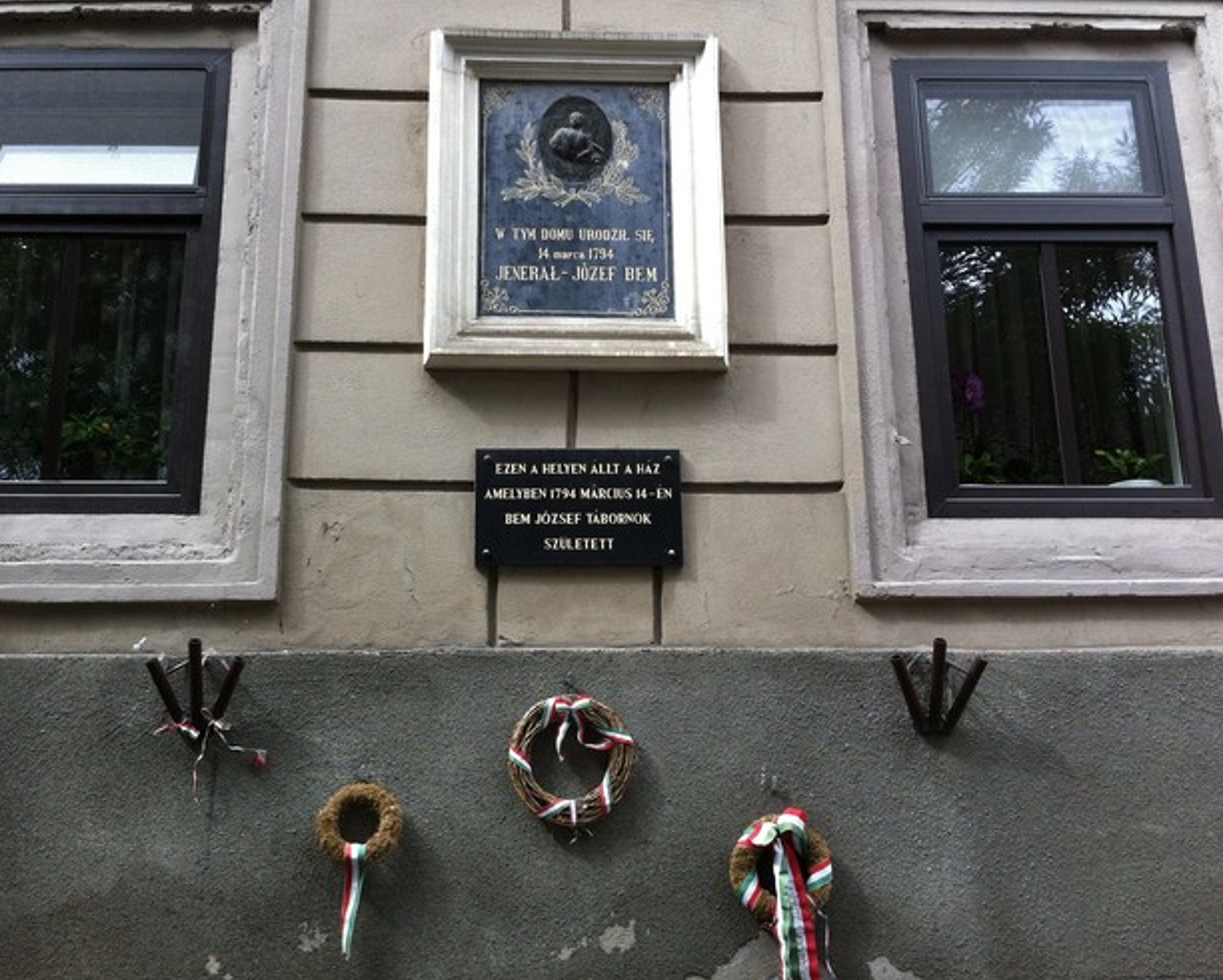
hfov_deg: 44.7
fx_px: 1485
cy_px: 462
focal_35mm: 41
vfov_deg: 36.5
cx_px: 552
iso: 80
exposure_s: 1/173
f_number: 2.8
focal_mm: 3.85
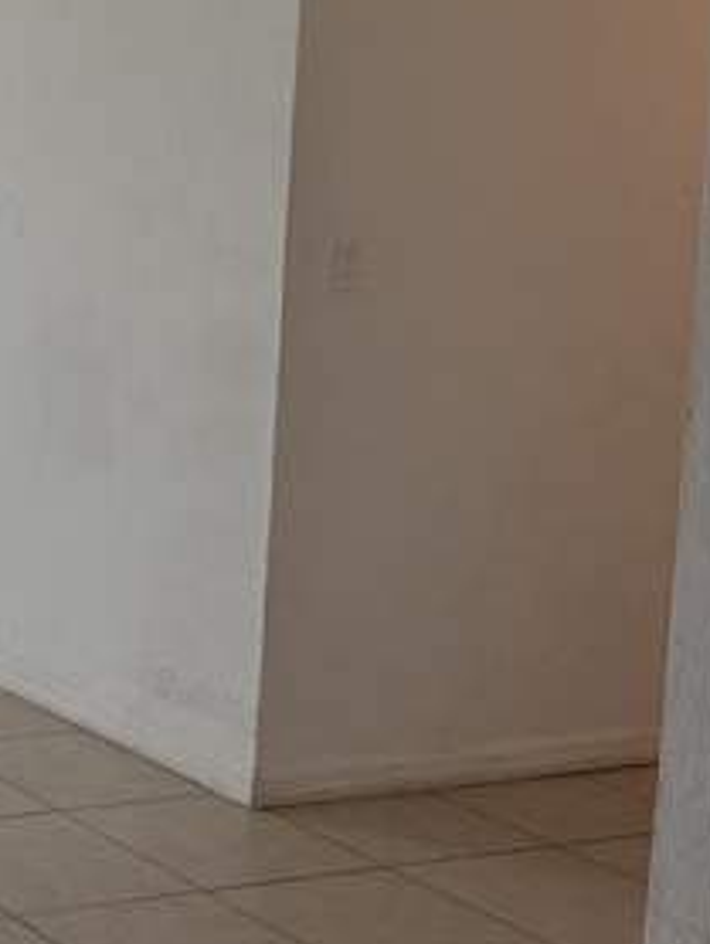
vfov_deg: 27.9
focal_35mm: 69
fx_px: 1884
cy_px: 278
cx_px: -628
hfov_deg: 16.9
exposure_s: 1/211
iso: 200
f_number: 1.78
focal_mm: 6.76
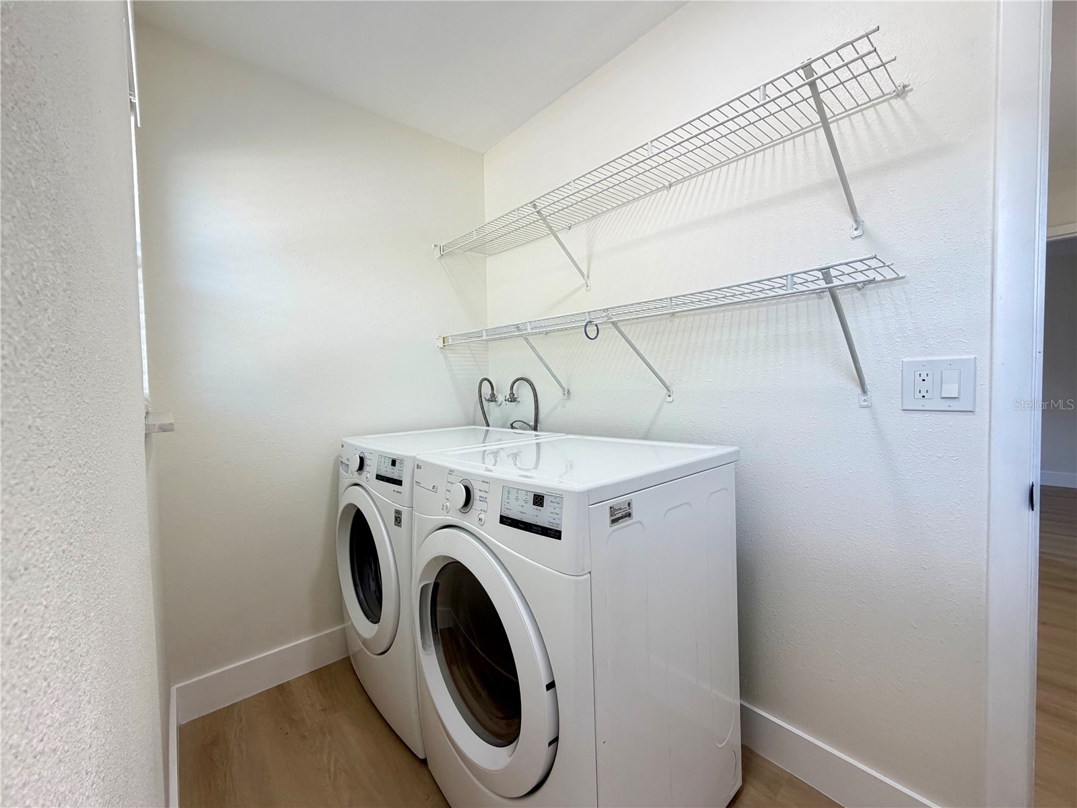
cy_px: 404
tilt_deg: -2.5
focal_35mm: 14
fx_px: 436
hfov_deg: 102.1
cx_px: 538
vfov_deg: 85.7
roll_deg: +1.6
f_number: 2.2
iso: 160
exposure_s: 1/121
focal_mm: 2.22
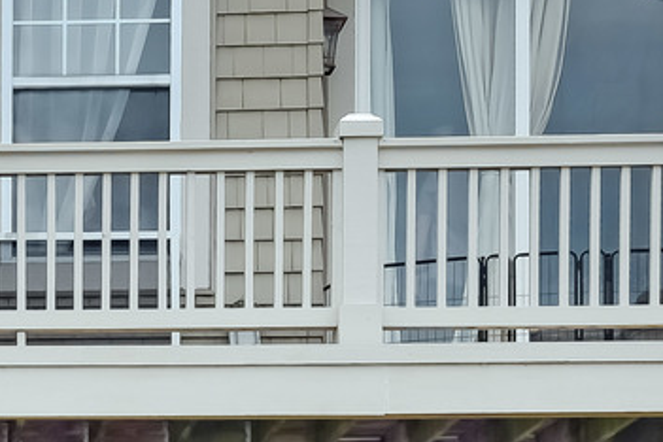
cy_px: 195
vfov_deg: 9.6
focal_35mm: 143
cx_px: -272
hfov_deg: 13.7
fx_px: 2633
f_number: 11
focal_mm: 31
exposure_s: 1/250
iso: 160
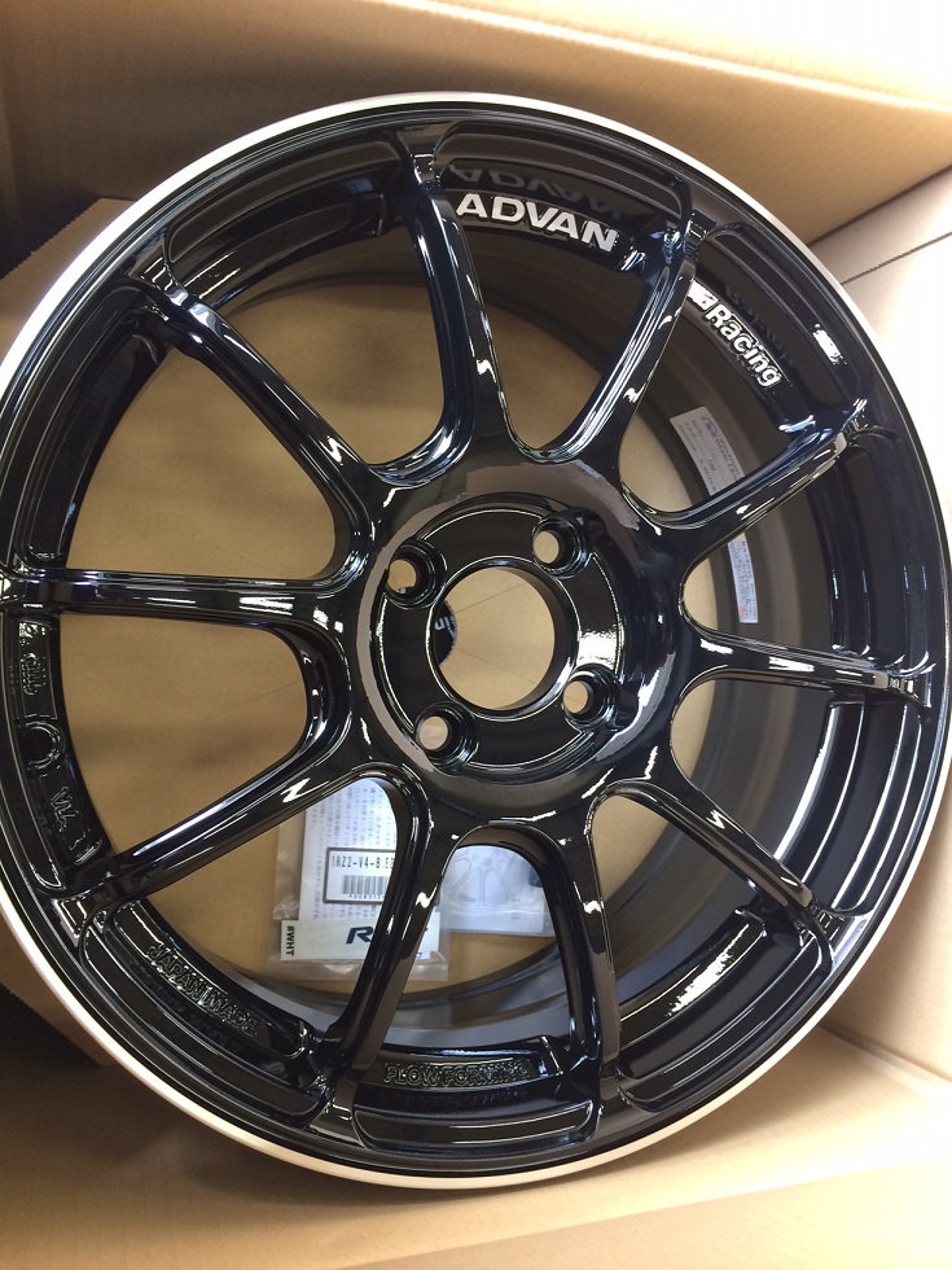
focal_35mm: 29
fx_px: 1063
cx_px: 476
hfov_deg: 48.2
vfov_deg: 61.7
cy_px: 635
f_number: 2.2
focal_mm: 4.15
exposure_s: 1/30
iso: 80
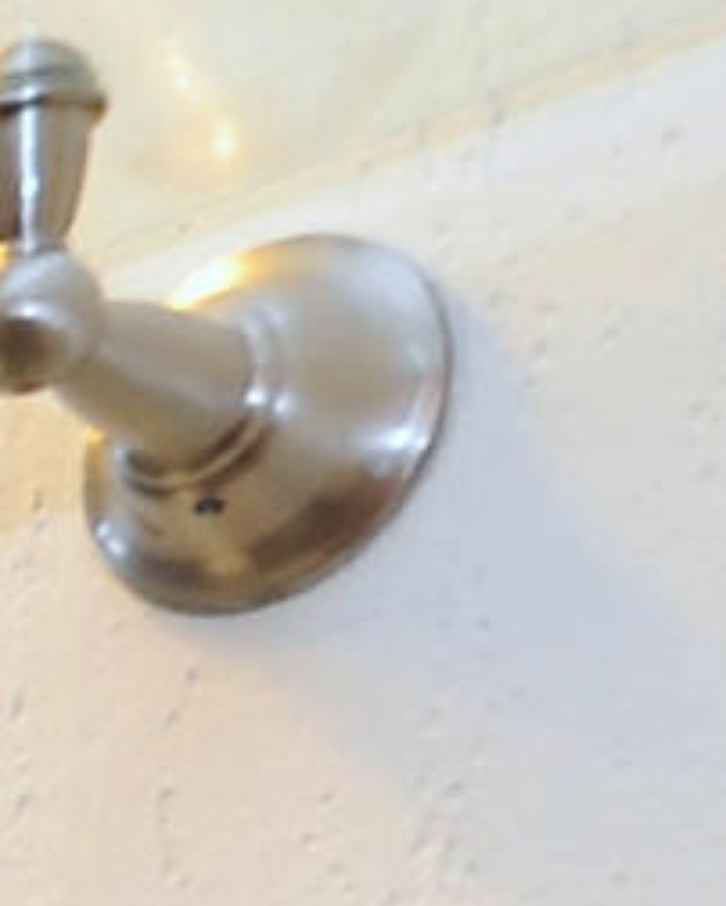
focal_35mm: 201
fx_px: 5392
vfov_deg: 7.9
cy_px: 2944
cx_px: -3177
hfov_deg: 5.4
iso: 640
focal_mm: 18
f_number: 7.1
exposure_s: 1/30
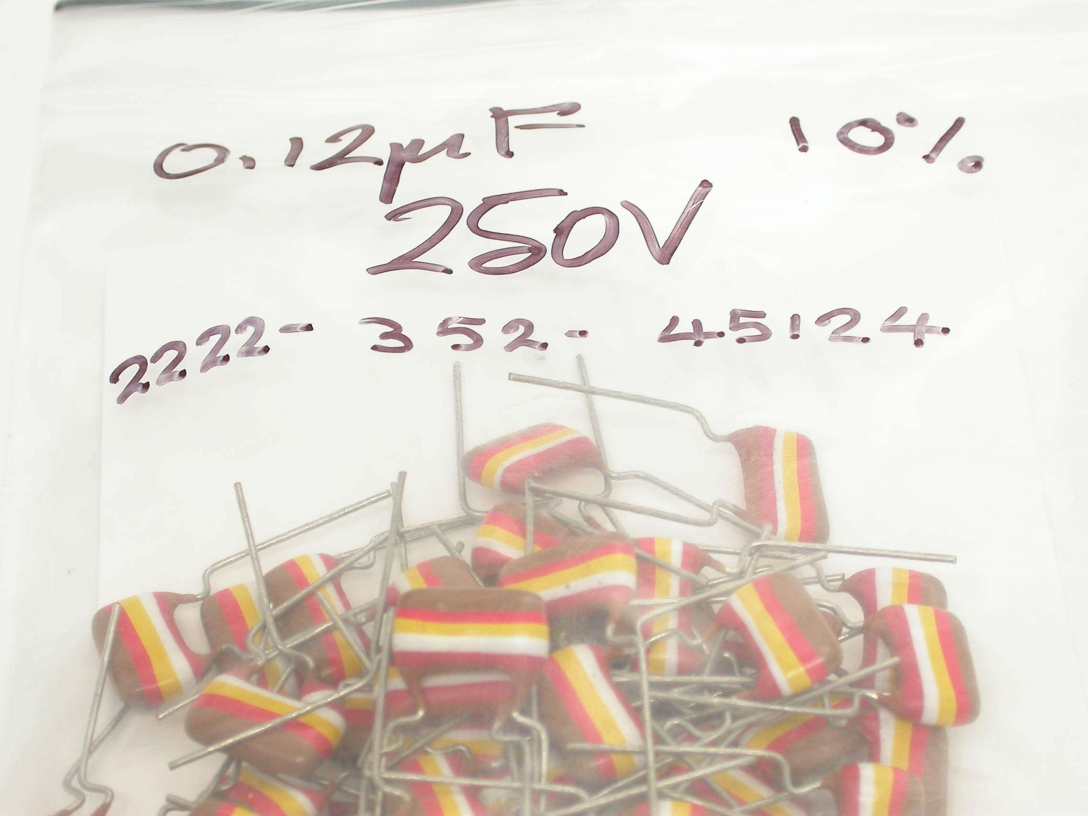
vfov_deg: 11.2
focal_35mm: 132
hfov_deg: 14.9
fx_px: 4149
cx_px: 544
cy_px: 408
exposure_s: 1/16.1
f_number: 4.6
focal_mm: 27.3
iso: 100
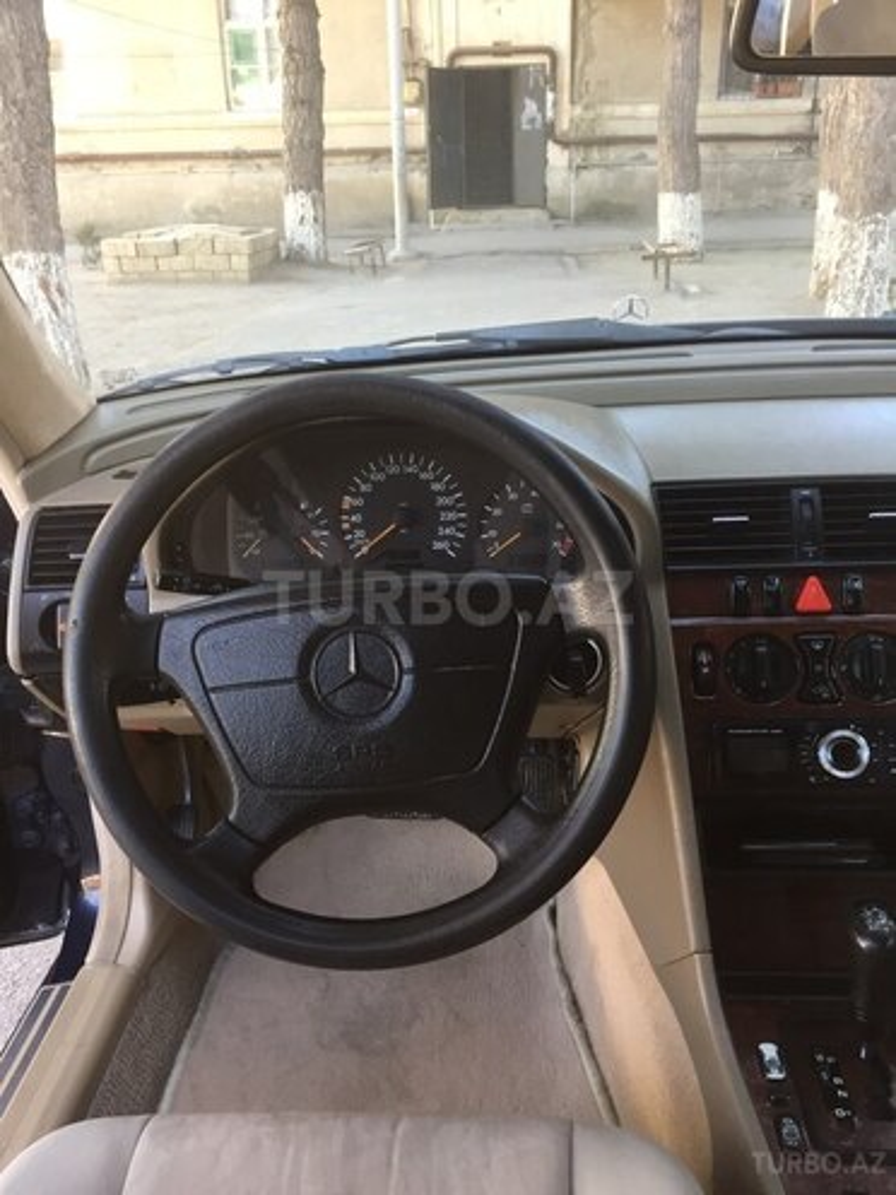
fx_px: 1001
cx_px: 448
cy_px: 598
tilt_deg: -23.6
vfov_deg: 61.7
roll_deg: +1.8
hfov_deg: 48.2
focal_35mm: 29
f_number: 2.2
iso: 40
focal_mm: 4.15
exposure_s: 1/33
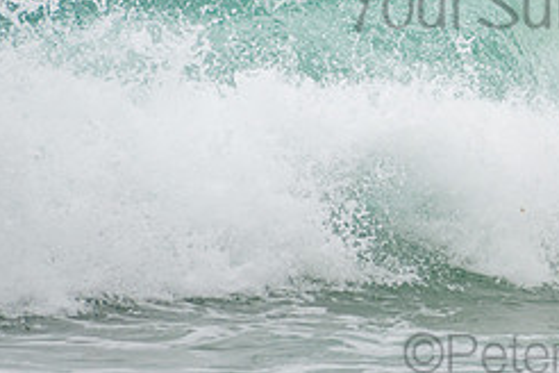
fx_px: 21380
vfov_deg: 1.0
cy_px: -24
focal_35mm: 1377
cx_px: 579
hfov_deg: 1.5
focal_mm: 390
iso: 280
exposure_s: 1/1600
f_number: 5.6
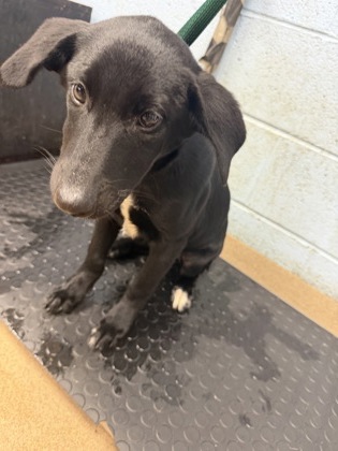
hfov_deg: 56.8
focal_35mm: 24
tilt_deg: -31.5
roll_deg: -20.4
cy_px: 226
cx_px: 169
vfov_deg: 71.6
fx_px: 312
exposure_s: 1/41
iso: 320
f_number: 1.78
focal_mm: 6.76
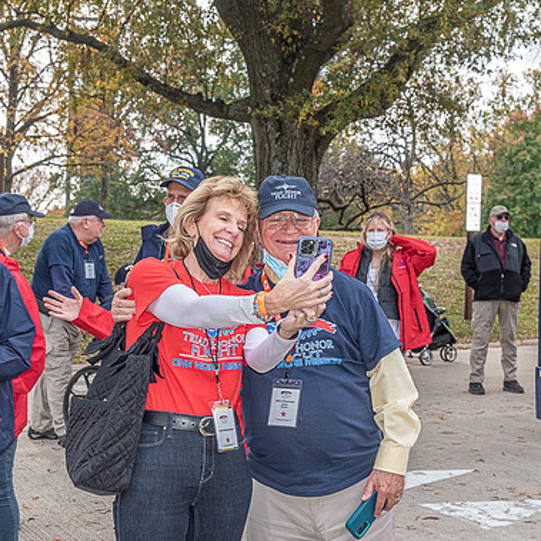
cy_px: 269
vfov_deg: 26.5
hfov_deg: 26.5
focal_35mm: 65
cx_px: 257
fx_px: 1149
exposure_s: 1/250
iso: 500
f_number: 9
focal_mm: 50
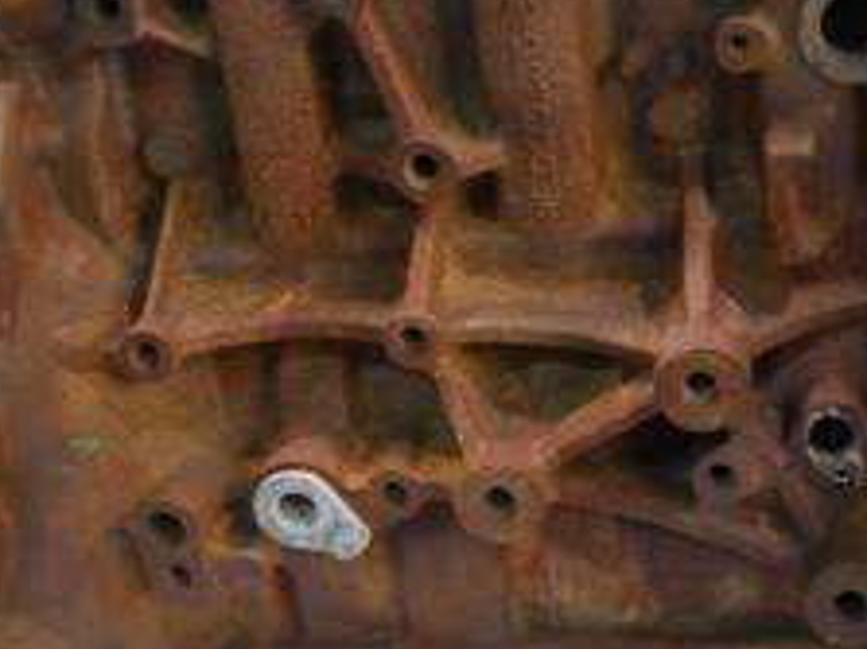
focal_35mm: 56
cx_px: 622
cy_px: 171
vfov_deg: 25.8
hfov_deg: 33.8
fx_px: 1402
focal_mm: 13
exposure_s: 1/60
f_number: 3.5
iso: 1000
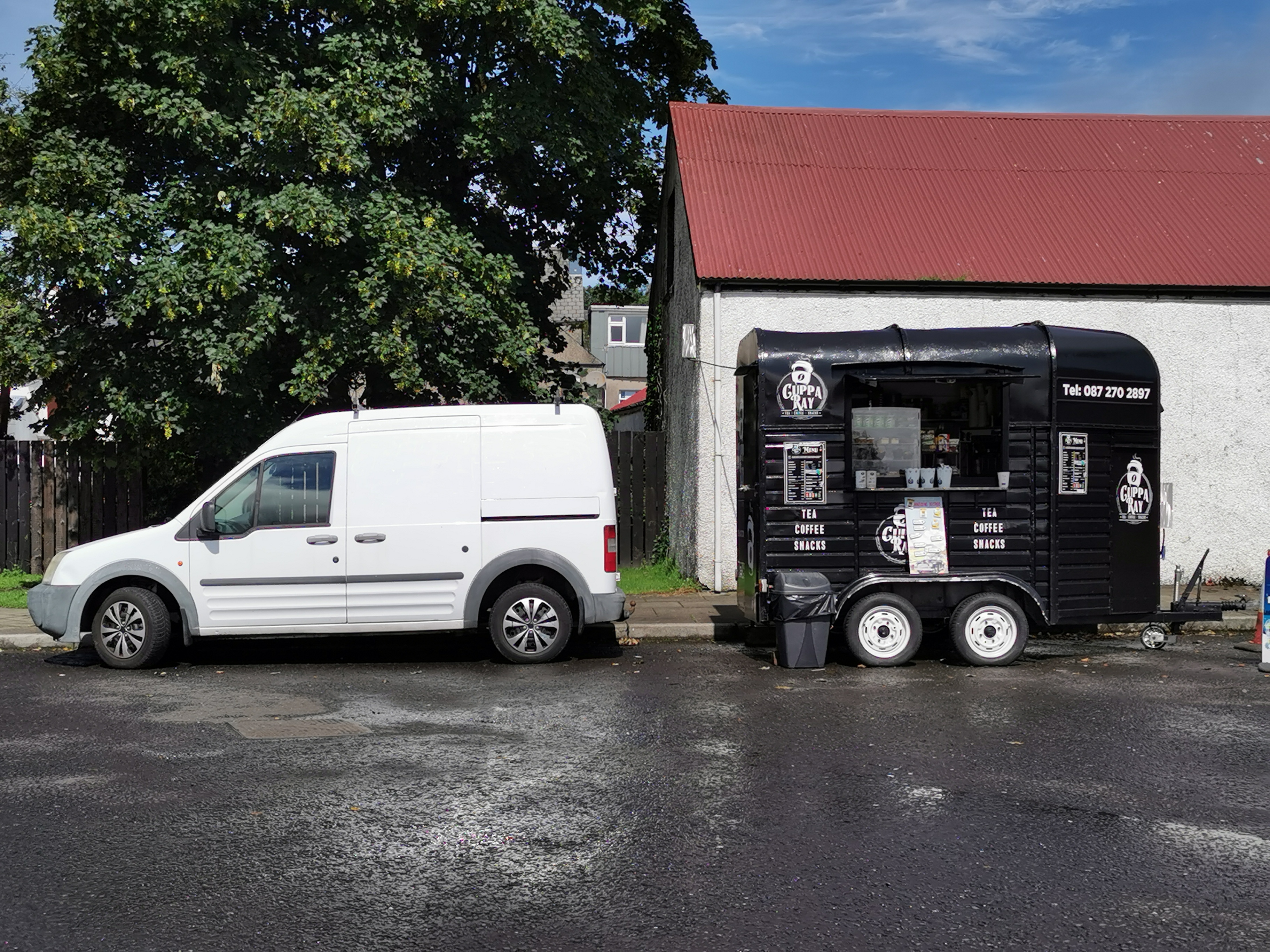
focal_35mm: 45
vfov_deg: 32.2
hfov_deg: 42.1
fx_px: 1651
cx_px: 635
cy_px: 476
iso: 50
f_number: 1.6
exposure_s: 1/8264
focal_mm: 5.56
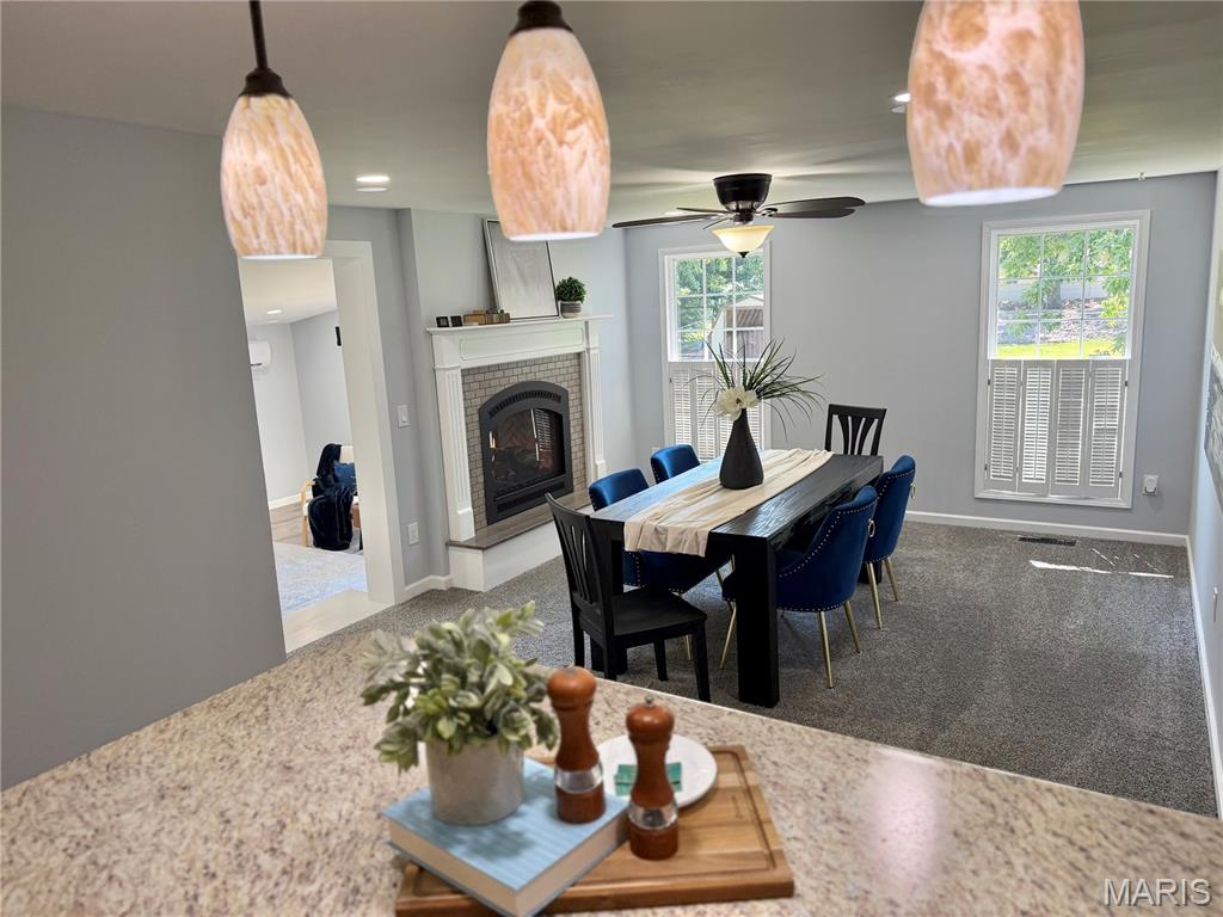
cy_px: 458
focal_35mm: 24
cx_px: 612
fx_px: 848
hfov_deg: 71.6
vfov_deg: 56.8
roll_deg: +2.8
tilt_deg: -10.0
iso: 125
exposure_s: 1/170
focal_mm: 6.76
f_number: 1.78
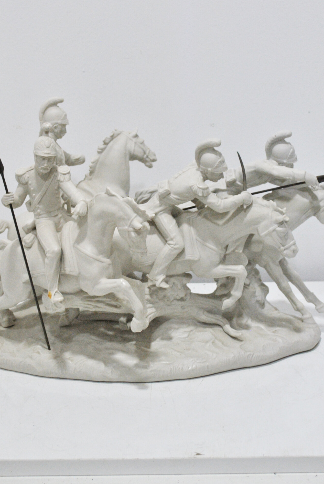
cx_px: 165
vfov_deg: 30.7
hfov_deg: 21.0
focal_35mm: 65
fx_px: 875
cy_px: 173
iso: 400
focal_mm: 32
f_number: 4.8
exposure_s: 1/60
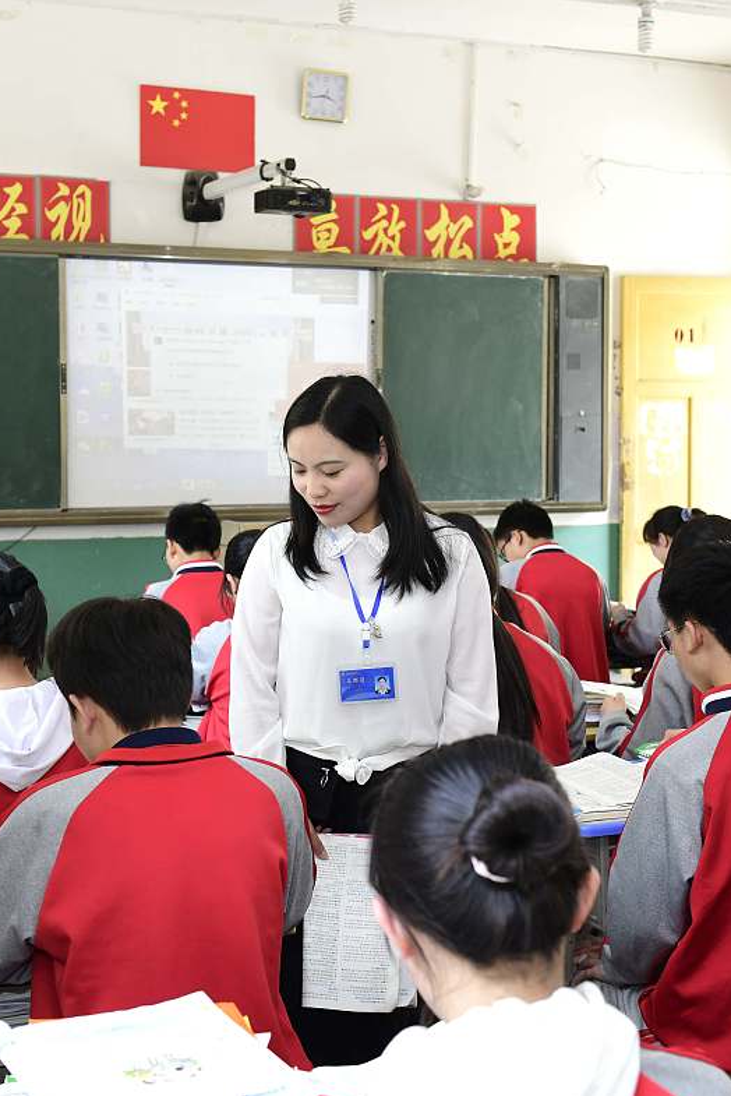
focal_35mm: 55
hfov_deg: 24.6
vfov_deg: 36.2
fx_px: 1674
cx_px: 346
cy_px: 546
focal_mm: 36
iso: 1000
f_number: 5
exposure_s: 1/125
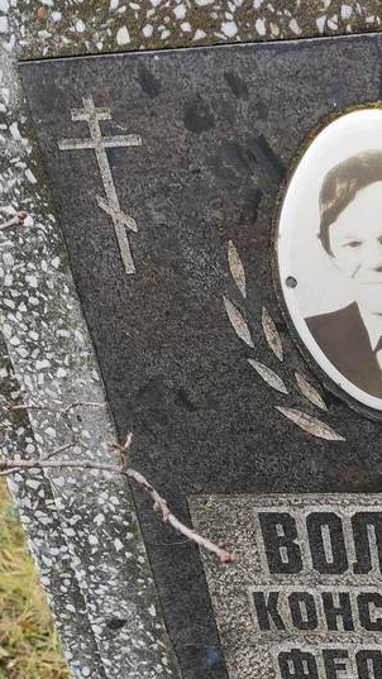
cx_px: 419
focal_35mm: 54
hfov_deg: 21.1
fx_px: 973
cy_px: 472
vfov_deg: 37.9
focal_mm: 4.77
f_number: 1.75
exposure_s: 1/100
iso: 142
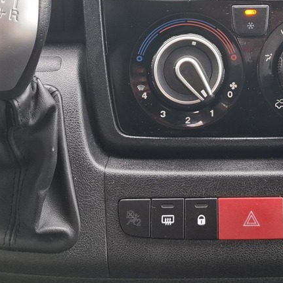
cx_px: 225
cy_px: 15
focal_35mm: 68
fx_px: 629
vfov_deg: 24.4
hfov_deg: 25.0
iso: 50
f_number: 1.8
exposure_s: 1/100
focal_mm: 5.54
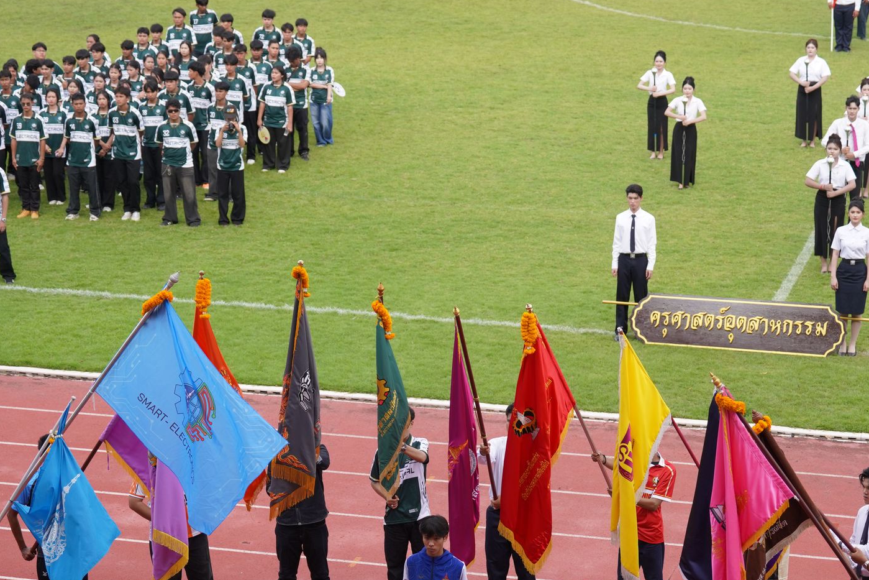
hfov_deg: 19.5
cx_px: 470
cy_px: 387
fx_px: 2535
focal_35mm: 105
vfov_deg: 13.0
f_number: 2.8
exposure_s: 1/2500
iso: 500
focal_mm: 70
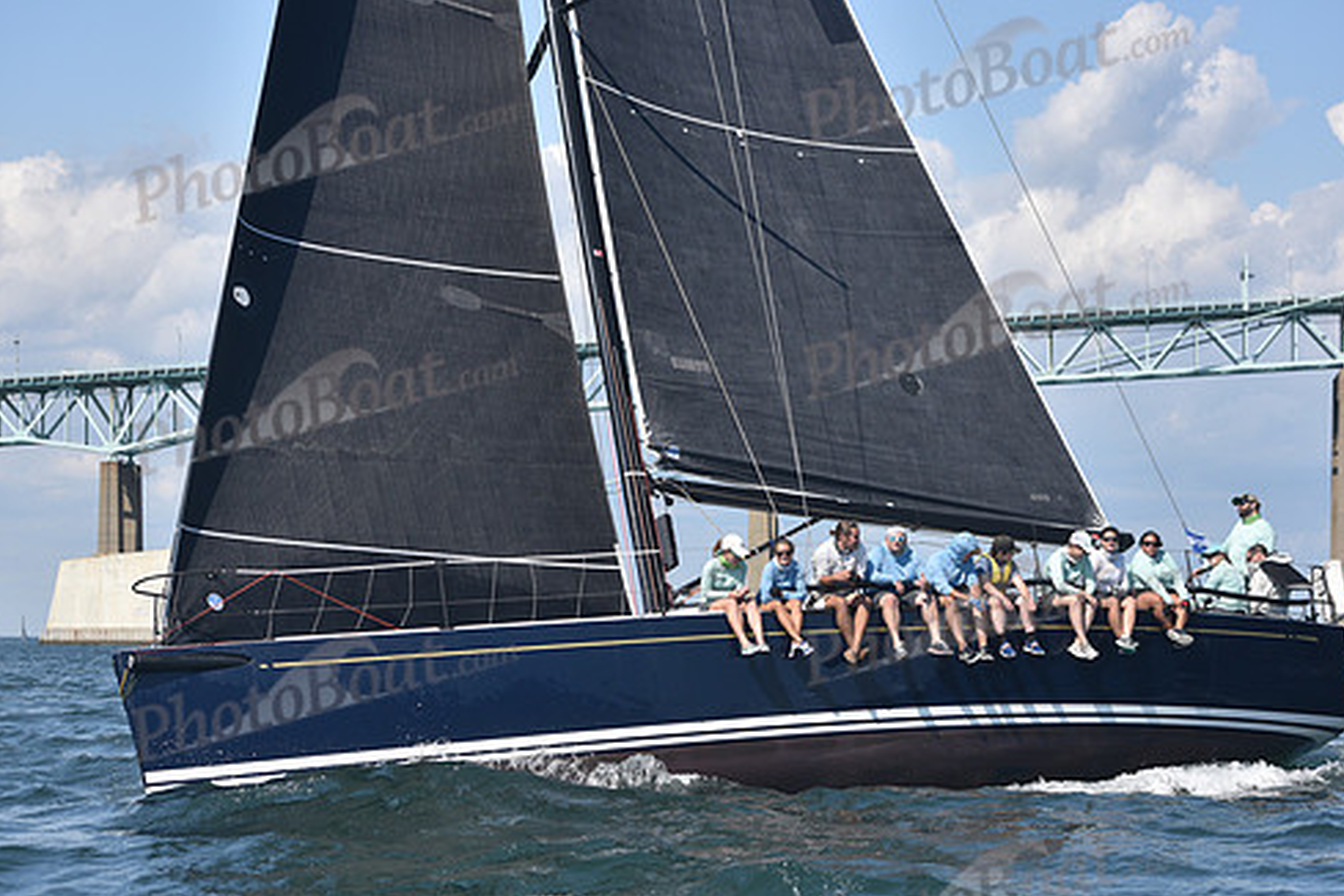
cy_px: 510
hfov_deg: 22.9
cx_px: 662
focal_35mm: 89
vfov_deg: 15.4
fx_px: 3322
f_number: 5.6
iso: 250
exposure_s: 1/1000
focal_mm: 75
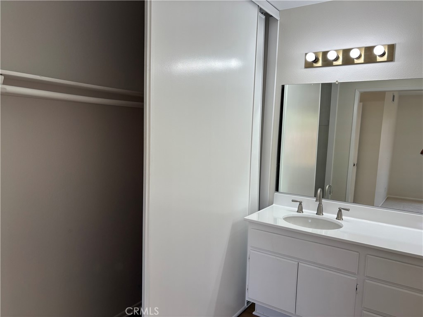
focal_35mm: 26
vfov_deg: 53.1
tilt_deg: -5.3
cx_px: 212
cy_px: 158
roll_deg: -1.5
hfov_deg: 67.3
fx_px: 318
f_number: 1.6
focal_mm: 5.96
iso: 40
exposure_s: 1/230
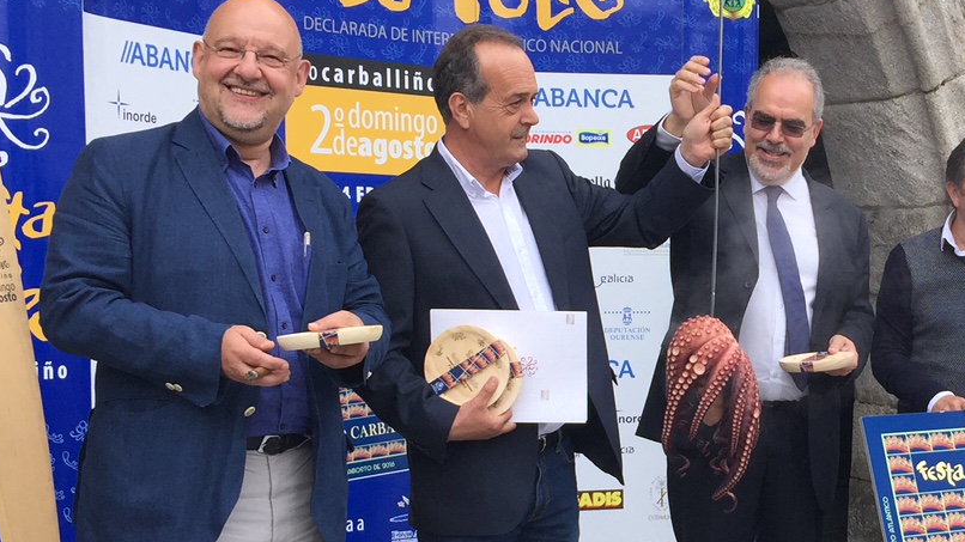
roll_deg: +0.3
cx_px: 766
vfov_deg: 18.7
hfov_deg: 32.0
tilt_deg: -3.0
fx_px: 1637
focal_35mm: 64
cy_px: 413
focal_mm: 4.15
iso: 32
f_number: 2.2
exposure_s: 1/670
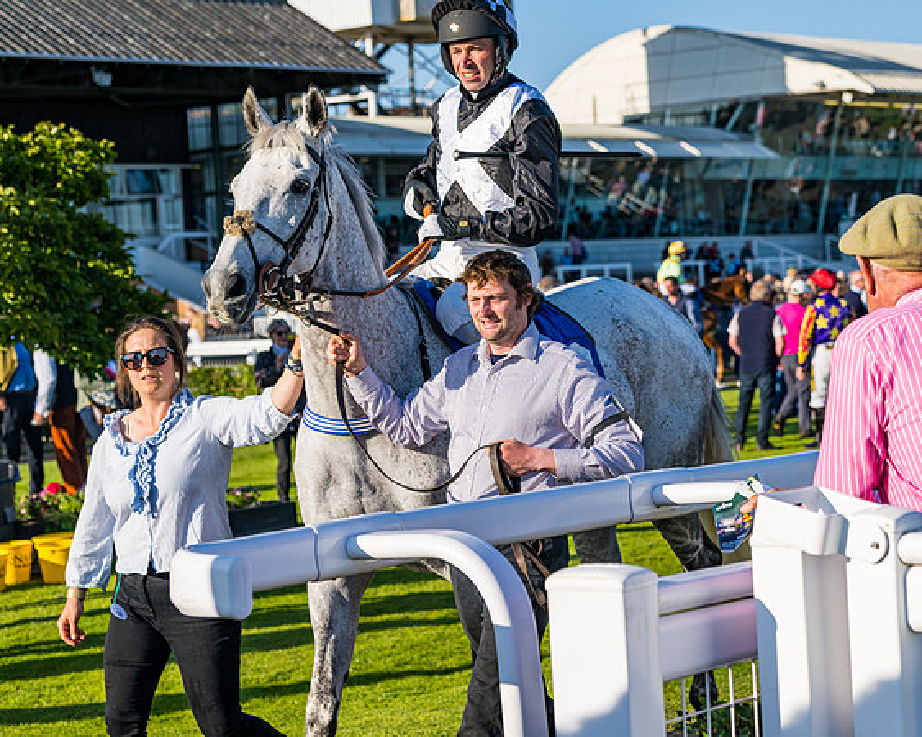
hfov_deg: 20.4
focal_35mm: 94
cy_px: 347
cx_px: 580
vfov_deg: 16.4
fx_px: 2559
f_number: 5
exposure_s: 1/1250
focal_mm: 70
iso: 200
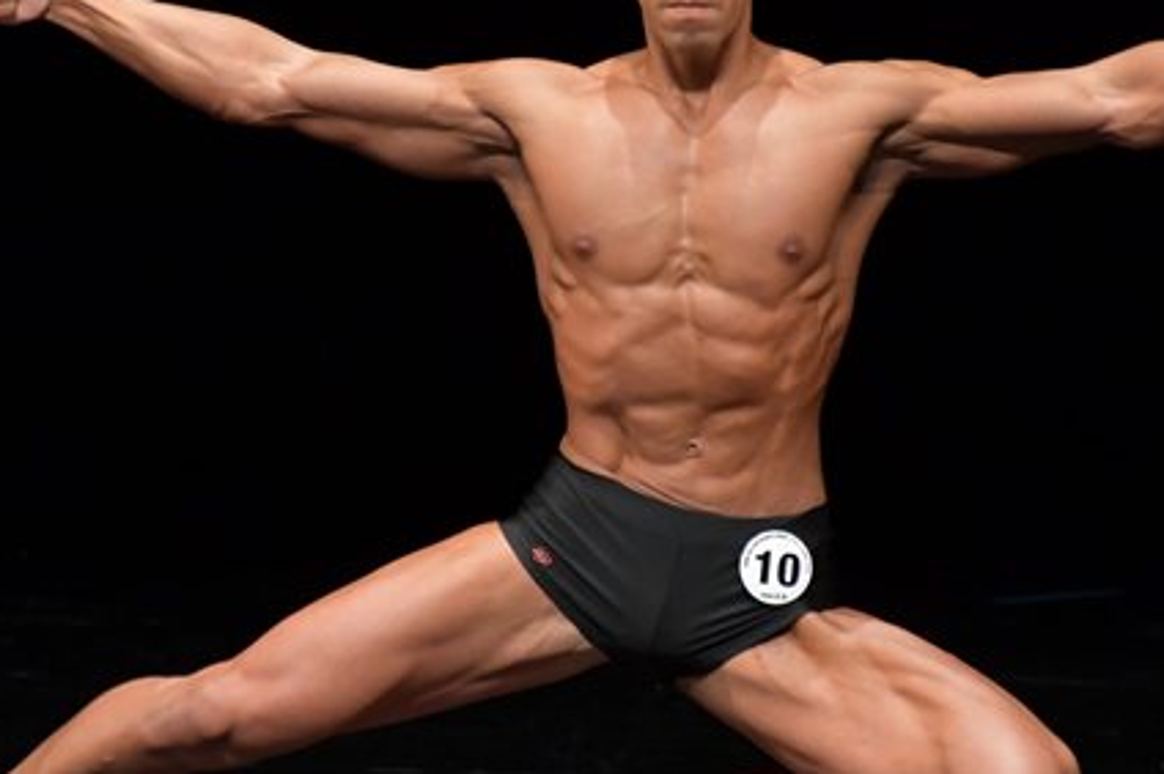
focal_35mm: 822
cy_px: 258
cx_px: 586
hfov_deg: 2.5
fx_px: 26557
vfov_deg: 1.7
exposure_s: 1/400
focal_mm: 300
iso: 3200
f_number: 5.6
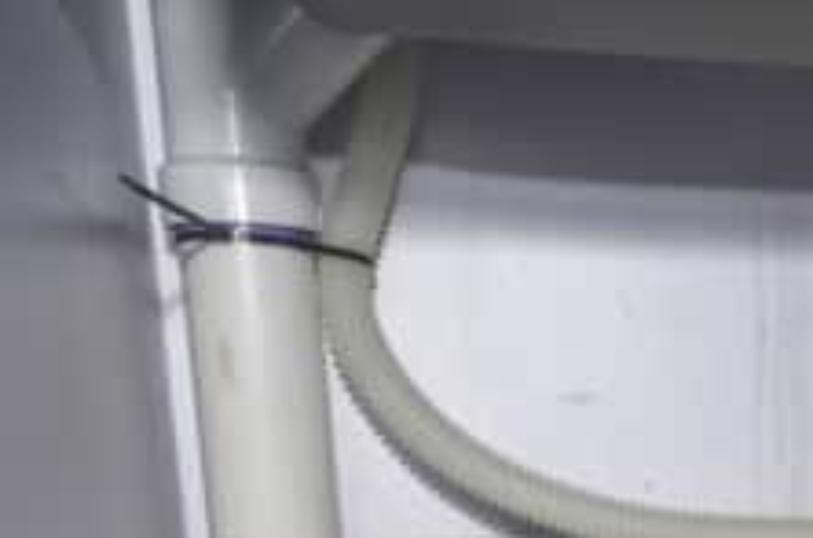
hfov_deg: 17.6
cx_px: 1406
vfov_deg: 12.6
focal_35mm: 97
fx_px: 2186
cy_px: 1008
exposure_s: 1/40
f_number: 13
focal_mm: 21
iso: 250
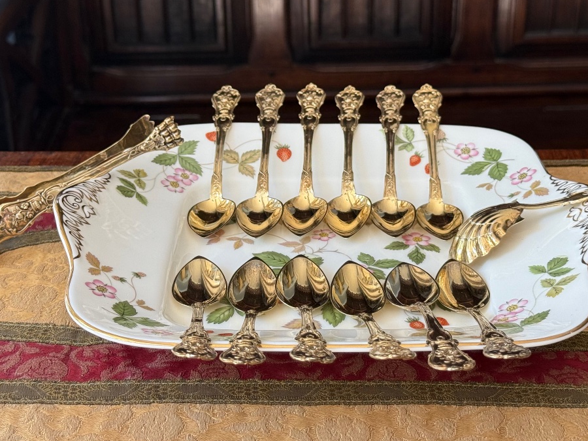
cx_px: 282
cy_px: 194
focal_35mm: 64
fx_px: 1087
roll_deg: +1.4
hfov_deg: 30.3
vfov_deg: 22.9
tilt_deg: -25.6
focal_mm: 6.76
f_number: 1.78
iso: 80
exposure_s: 1/185
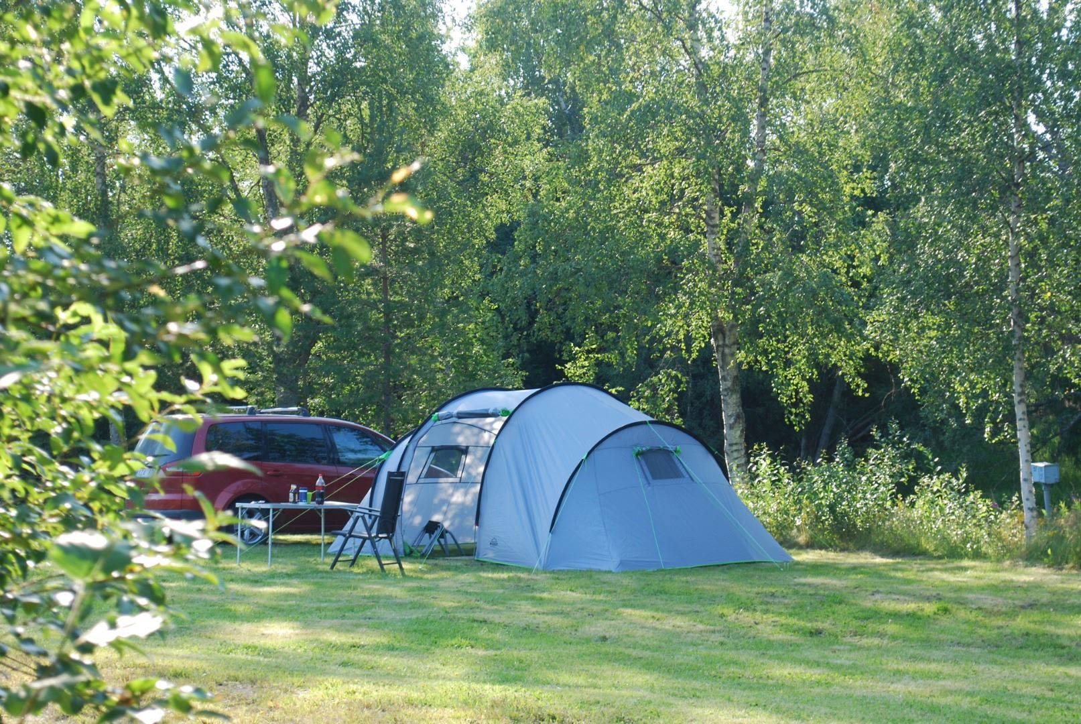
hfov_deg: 24.6
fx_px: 2480
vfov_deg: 16.6
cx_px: 540
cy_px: 362
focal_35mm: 82
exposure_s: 1/80
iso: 200
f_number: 8
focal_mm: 55
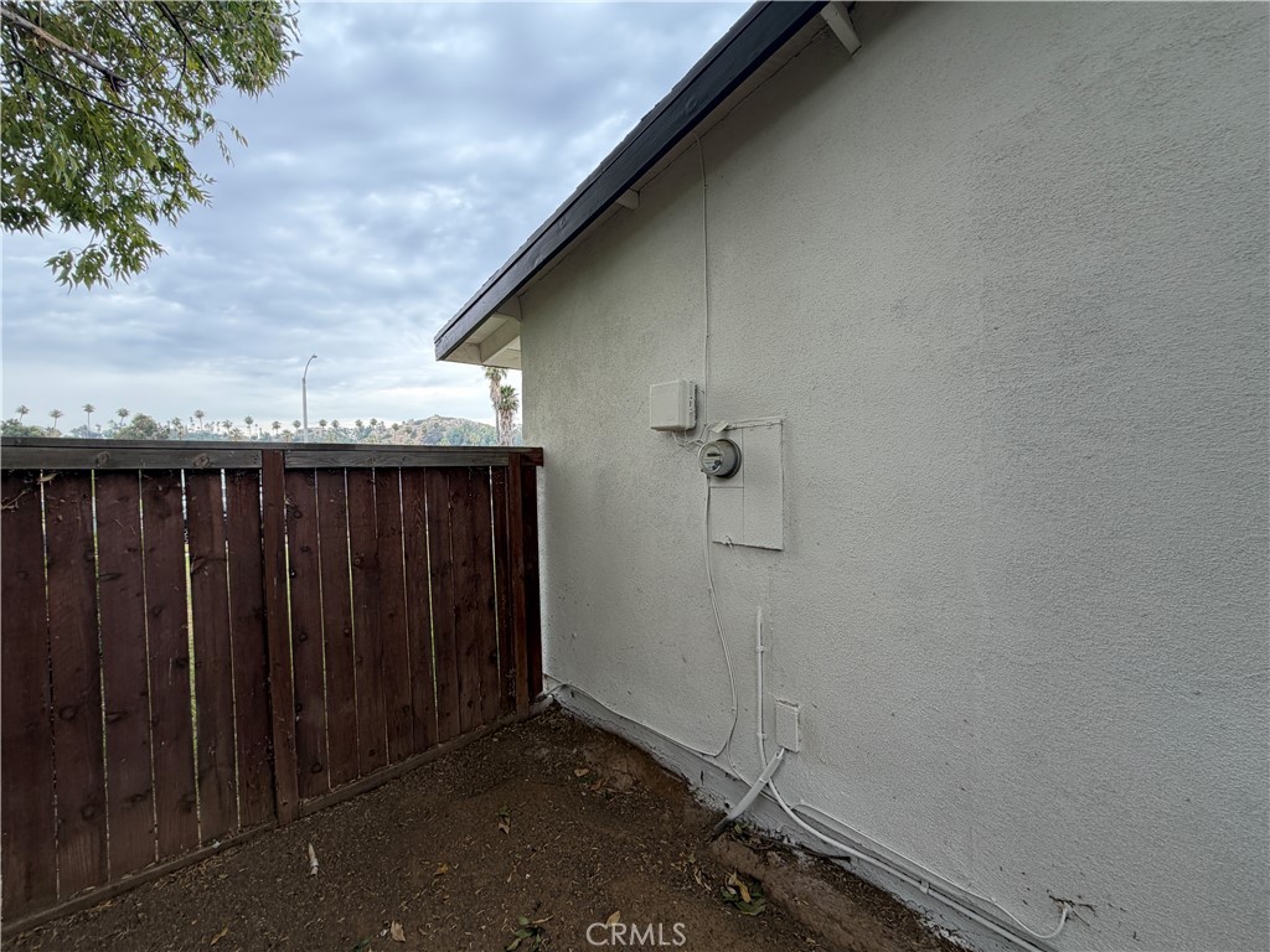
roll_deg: +2.9
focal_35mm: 14
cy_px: 476
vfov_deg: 85.7
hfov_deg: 102.1
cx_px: 635
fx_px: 514
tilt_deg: -1.5
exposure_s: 1/157
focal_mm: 2.22
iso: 40
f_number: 2.2
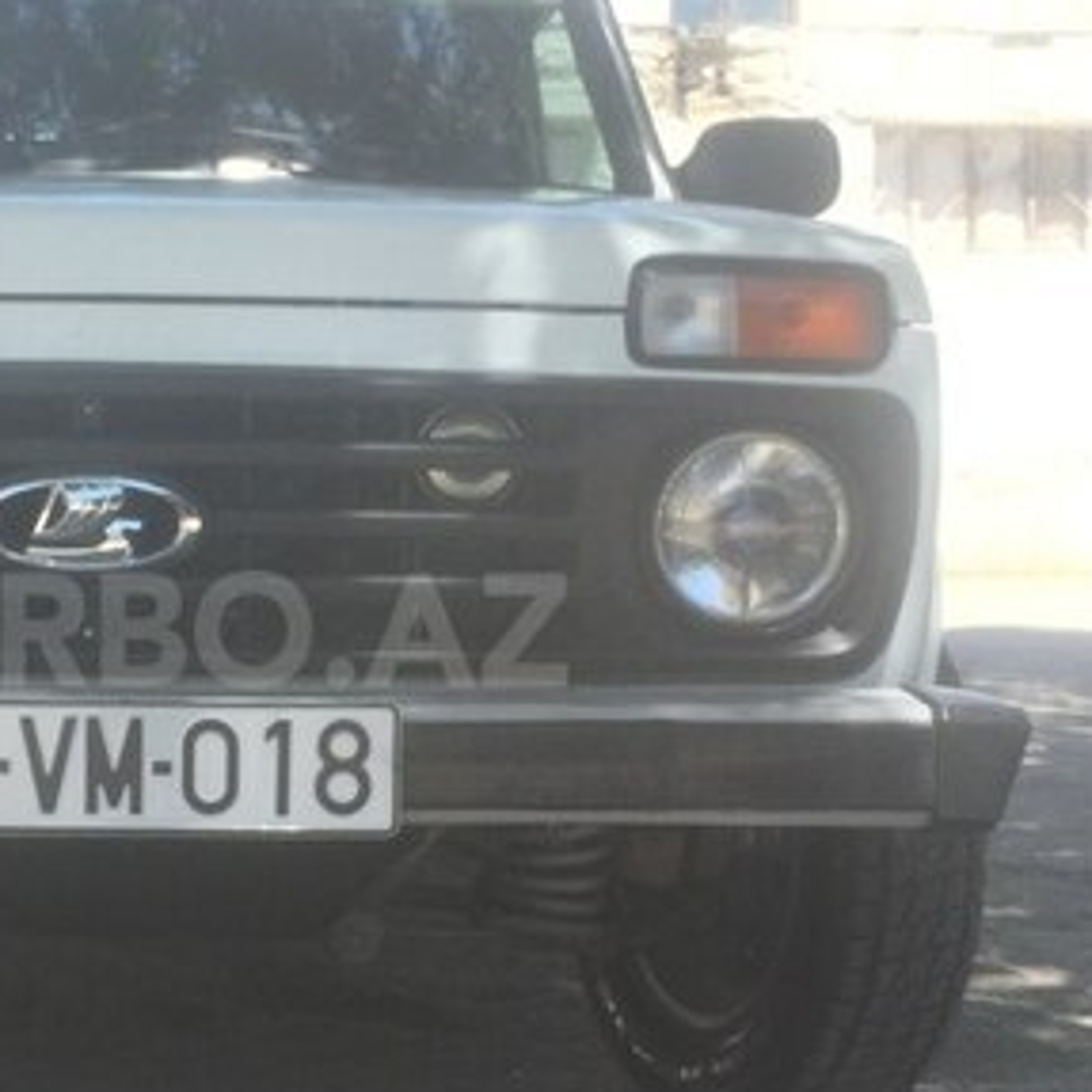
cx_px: 179
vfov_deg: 29.0
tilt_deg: -2.0
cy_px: 630
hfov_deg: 28.3
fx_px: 2106
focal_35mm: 59
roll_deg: -1.0
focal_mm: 4.15
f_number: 2.2
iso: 32
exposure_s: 1/842
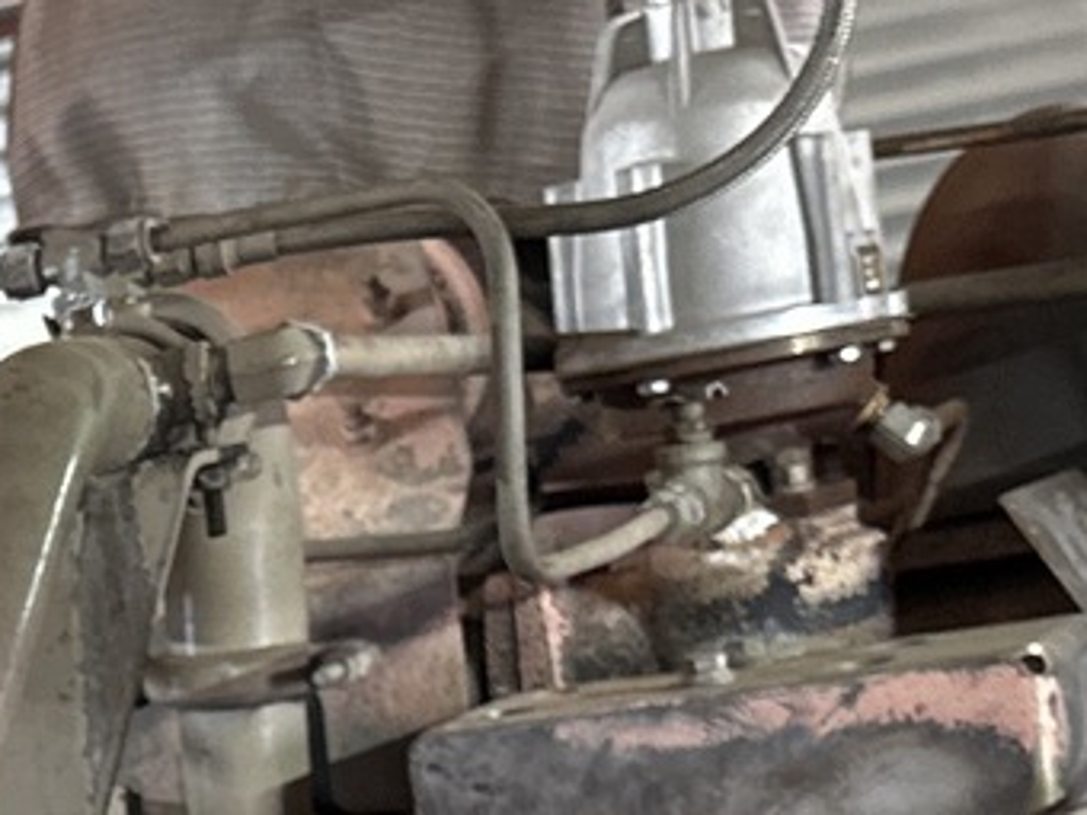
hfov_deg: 12.9
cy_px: 1320
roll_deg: +10.8
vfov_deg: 10.1
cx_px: -777
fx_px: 4428
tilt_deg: -13.7
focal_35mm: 141
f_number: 1.78
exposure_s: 1/60
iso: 160
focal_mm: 6.86
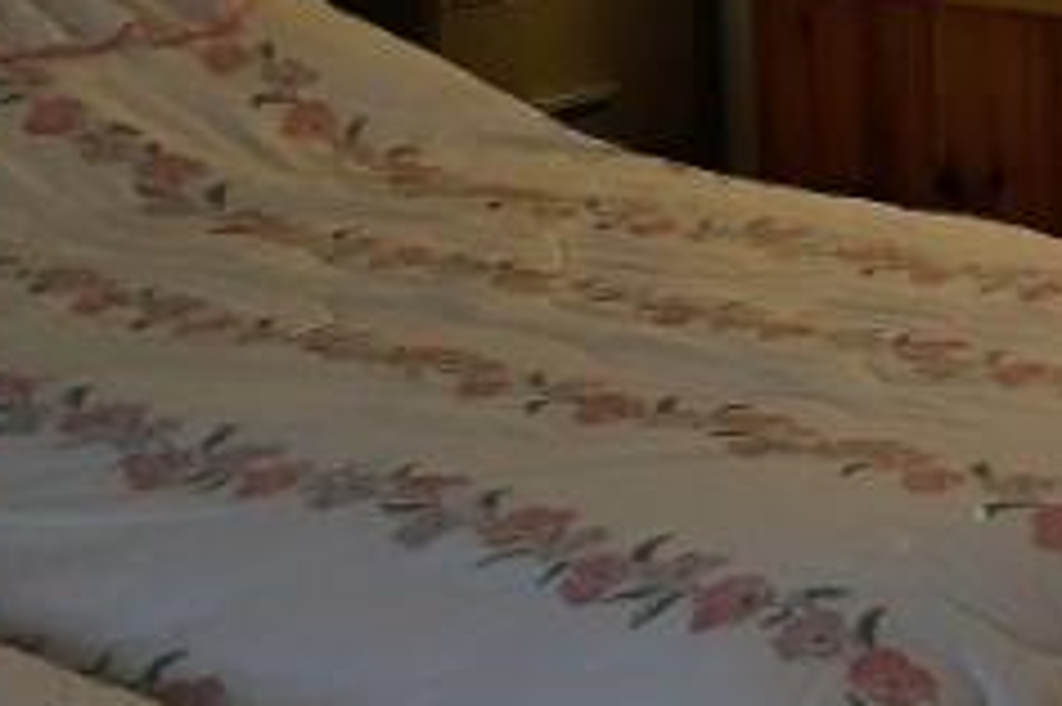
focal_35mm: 131
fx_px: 3862
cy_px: -337
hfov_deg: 13.8
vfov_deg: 10.1
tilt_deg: -4.1
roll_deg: +0.6
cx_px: 1953
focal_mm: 4.15
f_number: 2.2
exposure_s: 1/15
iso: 32
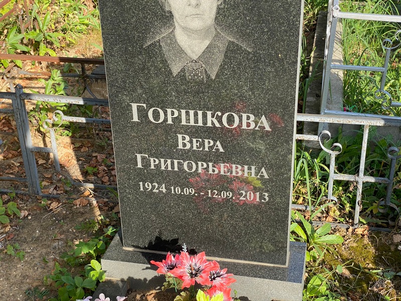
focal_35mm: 52
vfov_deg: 28.0
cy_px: 150
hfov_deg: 36.8
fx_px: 602
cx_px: 200
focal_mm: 6
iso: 20
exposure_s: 1/470
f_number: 2
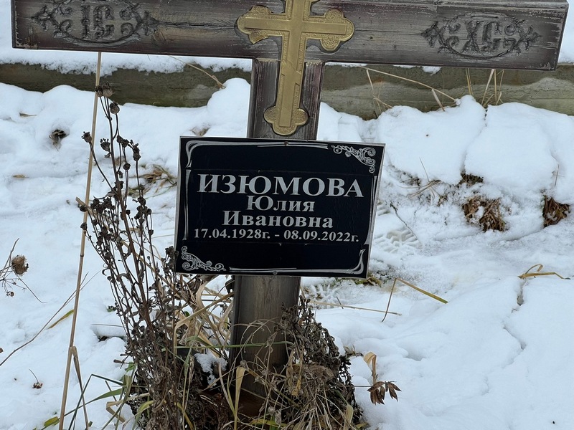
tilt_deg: -31.5
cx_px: 287
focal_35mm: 77
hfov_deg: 25.3
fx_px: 1277
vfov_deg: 19.1
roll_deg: +2.3
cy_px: 215
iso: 32
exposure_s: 1/99
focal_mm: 9
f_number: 2.8
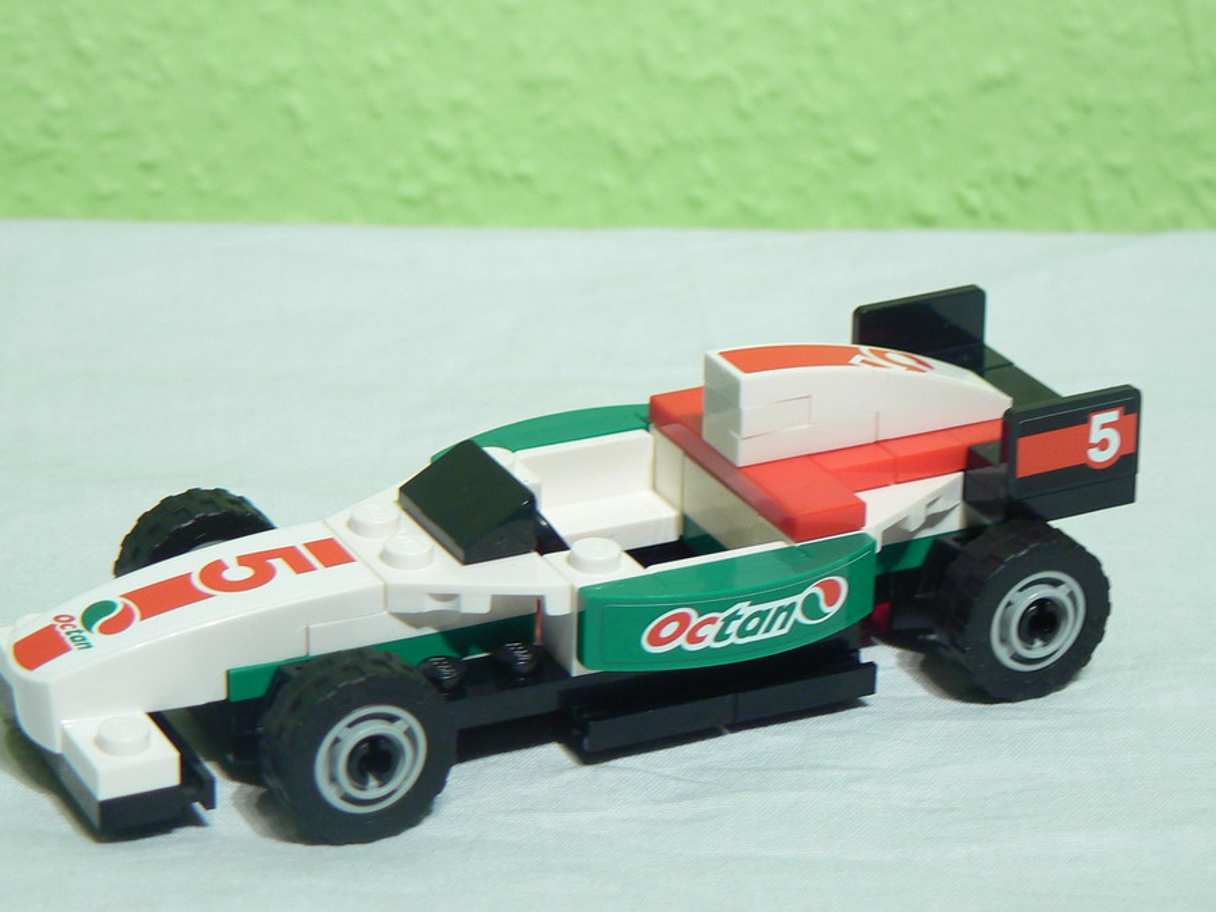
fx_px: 3899
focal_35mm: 111
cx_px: 608
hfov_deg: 17.7
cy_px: 456
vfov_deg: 13.3
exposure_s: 1/6
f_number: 3.2
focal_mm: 15.2
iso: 100
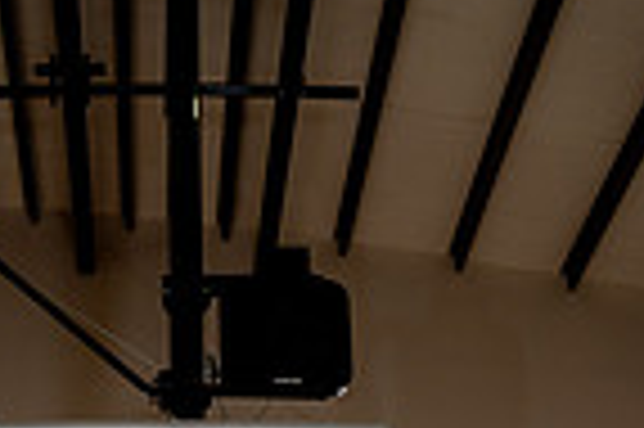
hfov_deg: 31.3
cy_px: 978
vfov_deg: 14.9
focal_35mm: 63
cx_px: 149
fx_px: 1126
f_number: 8
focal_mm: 20
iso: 250
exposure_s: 1/250
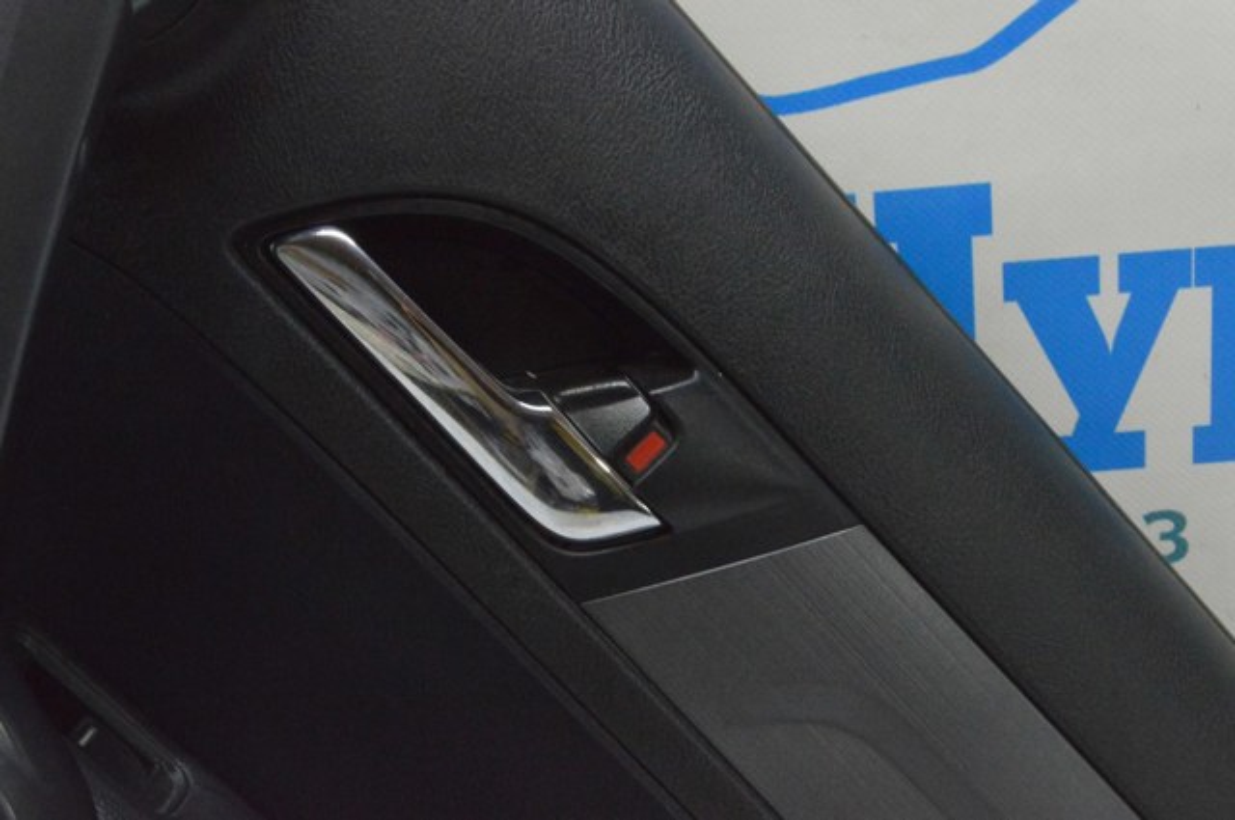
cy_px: 410
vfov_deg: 22.6
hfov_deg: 33.4
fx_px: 2056
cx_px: 618
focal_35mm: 60
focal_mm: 40
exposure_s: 1/15
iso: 6400
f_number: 20
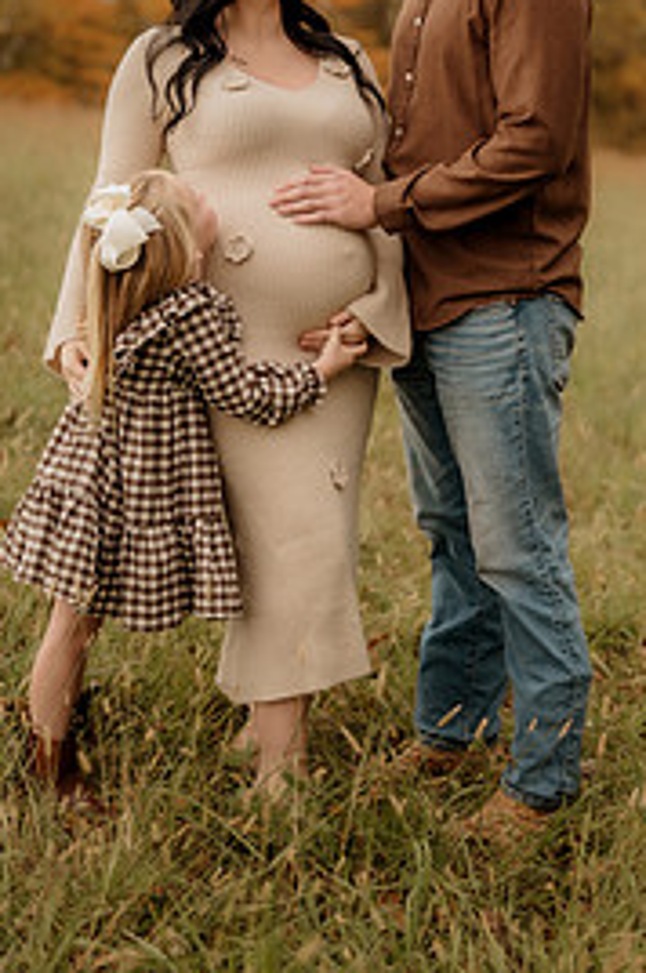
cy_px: 305
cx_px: 394
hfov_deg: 16.2
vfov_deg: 24.1
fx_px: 2267
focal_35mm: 84
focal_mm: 50
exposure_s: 1/320
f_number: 1.8
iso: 200
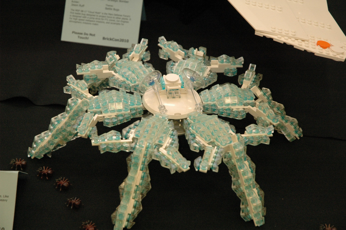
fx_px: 1008
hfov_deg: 19.5
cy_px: 115
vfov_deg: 13.0
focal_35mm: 105
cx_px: 173
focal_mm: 70
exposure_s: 1/80
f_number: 6.3
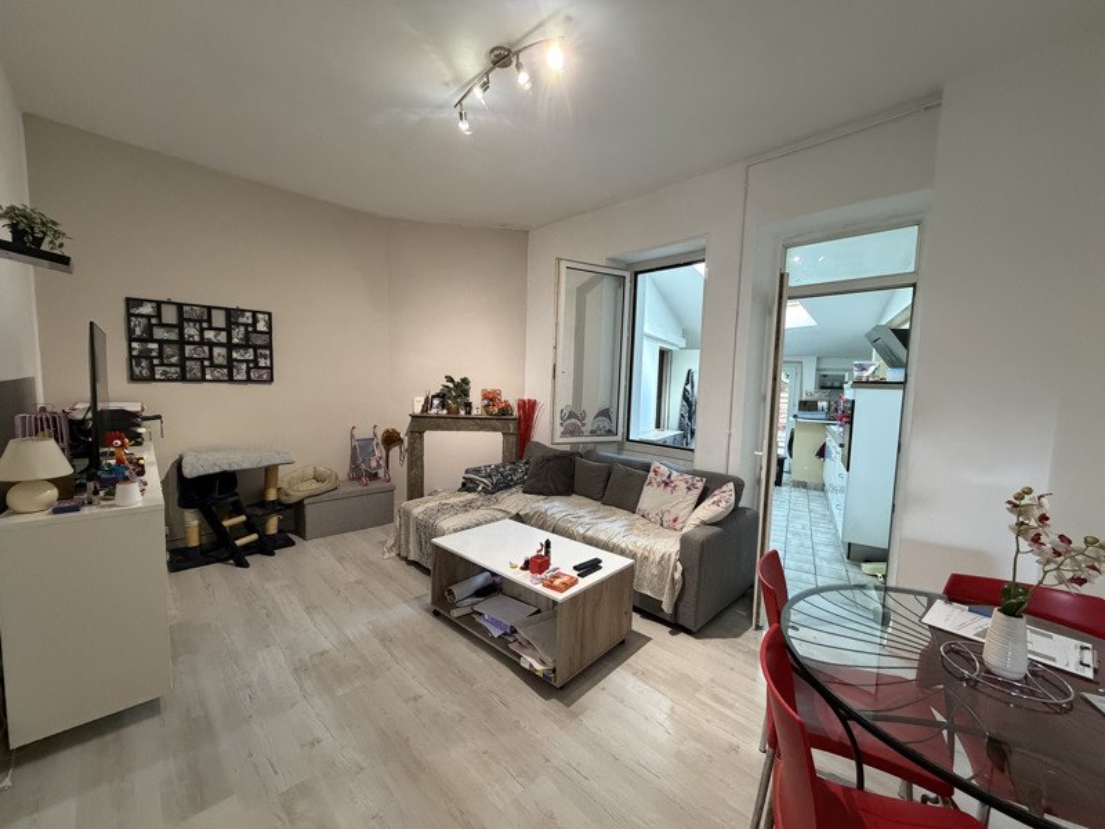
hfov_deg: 102.1
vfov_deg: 85.7
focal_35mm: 14
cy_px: 414
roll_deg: -1.6
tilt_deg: -4.5
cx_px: 552
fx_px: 447
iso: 500
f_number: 2.2
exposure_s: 1/50
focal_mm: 2.22
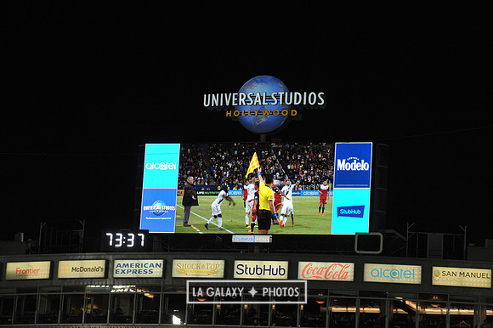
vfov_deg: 10.1
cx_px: 246
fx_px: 1848
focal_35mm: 135
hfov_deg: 15.2
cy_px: 164
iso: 1600
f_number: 8
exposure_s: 1/250
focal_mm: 135
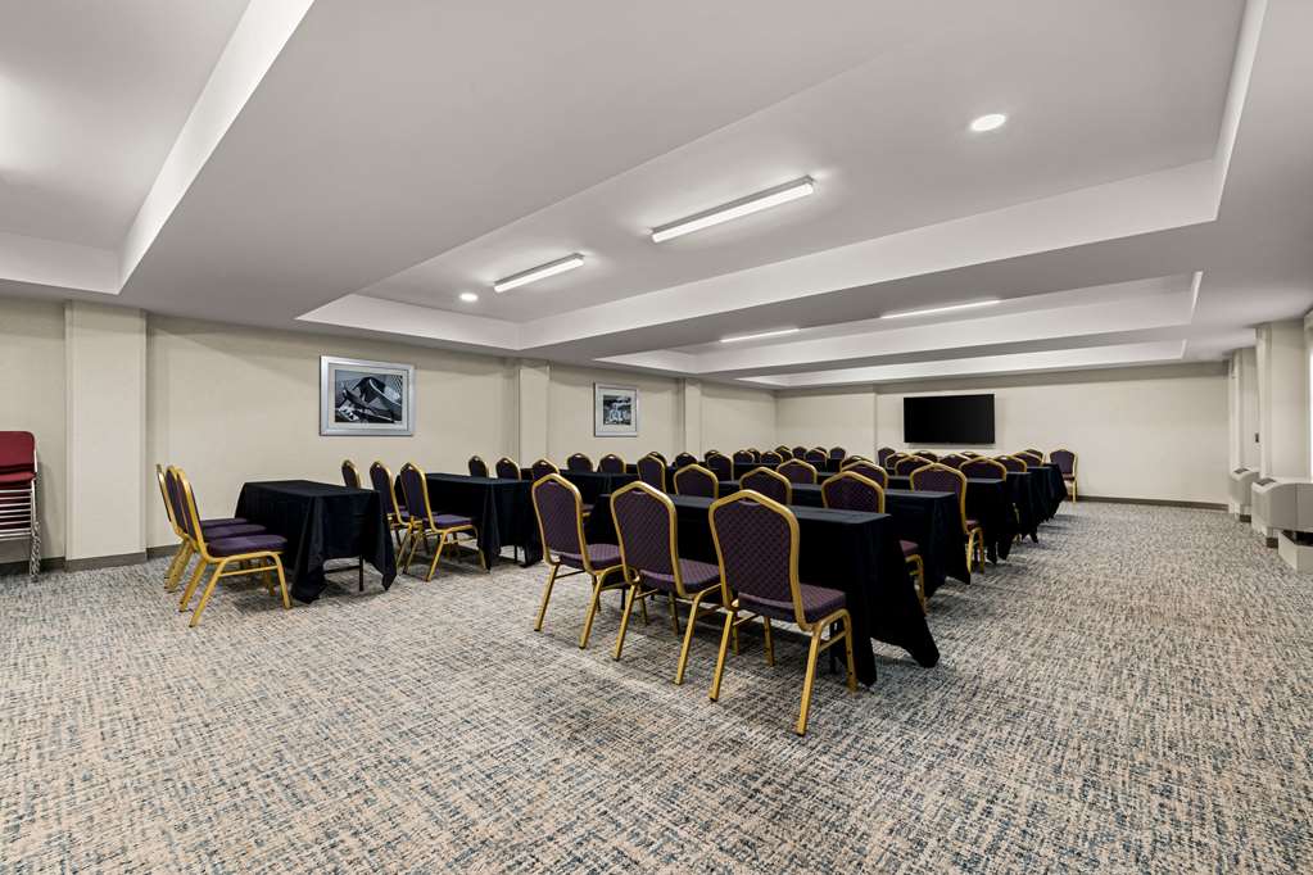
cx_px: 656
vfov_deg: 73.7
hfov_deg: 96.7
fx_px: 584
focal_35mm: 16
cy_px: 438
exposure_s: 1.6
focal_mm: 16
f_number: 11
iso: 320
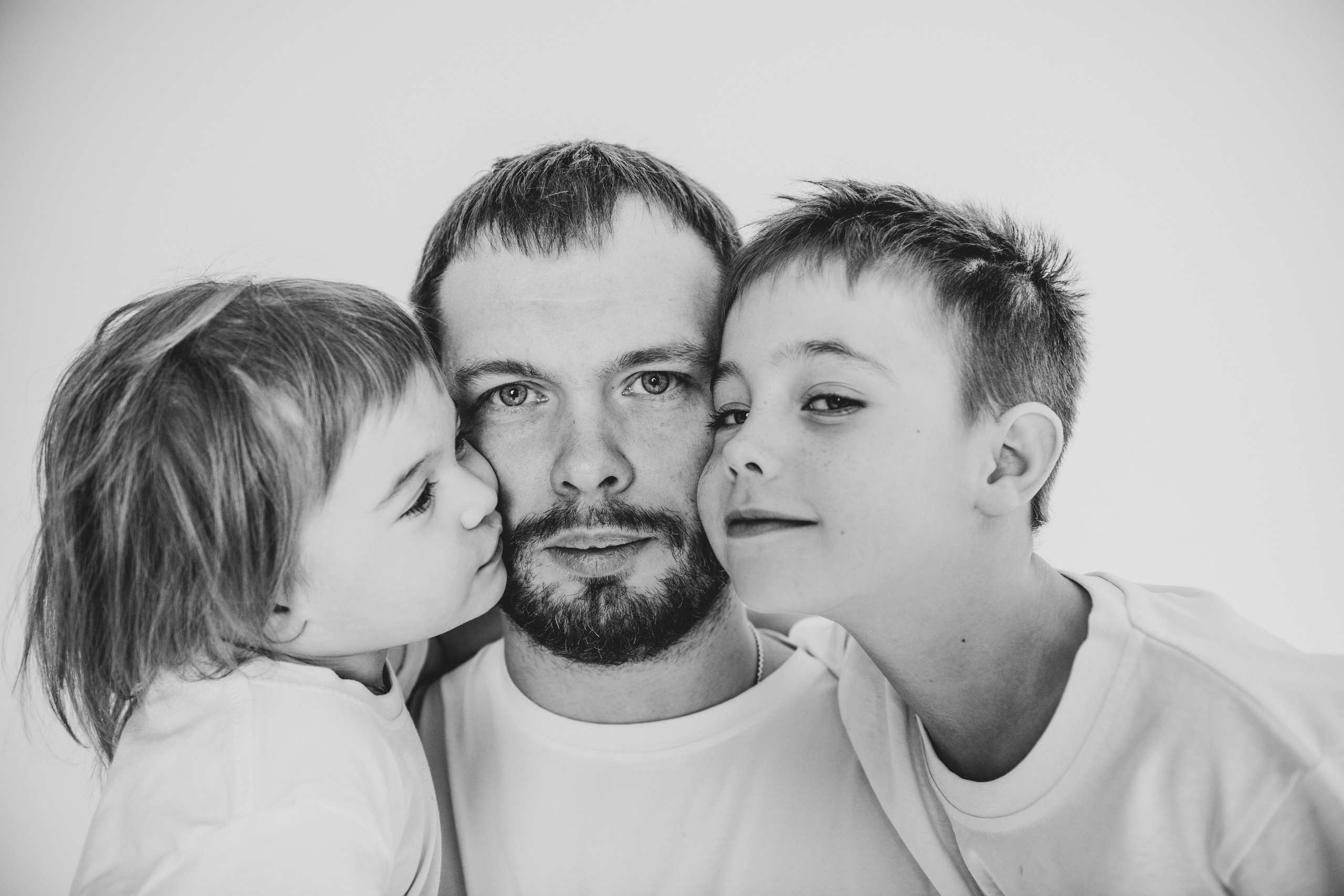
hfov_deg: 58.7
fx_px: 1195
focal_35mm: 32
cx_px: 672
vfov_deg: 41.1
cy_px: 448
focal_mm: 32
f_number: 3.5
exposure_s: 1/160
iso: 400
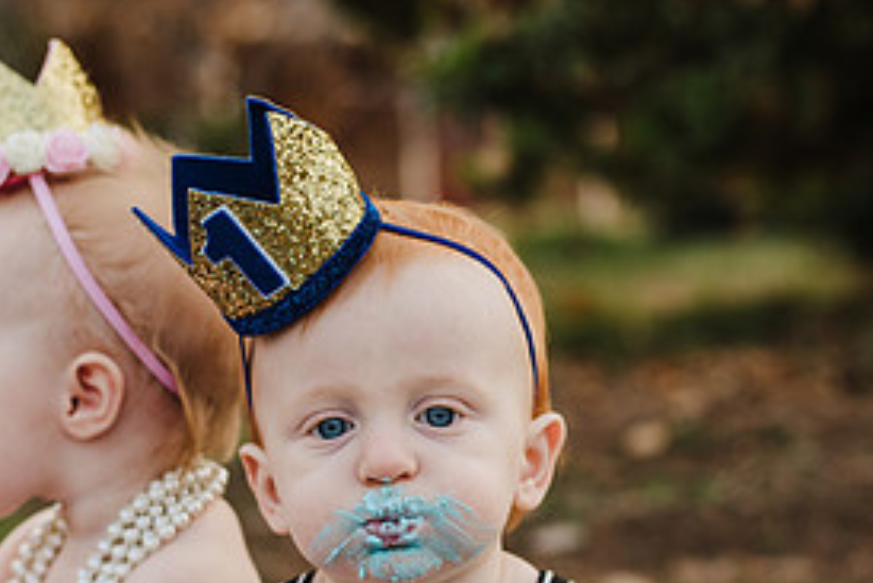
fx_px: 2572
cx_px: 462
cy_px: 473
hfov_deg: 19.3
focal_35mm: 106
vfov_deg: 12.9
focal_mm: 50
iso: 400
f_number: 2.8
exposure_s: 1/500
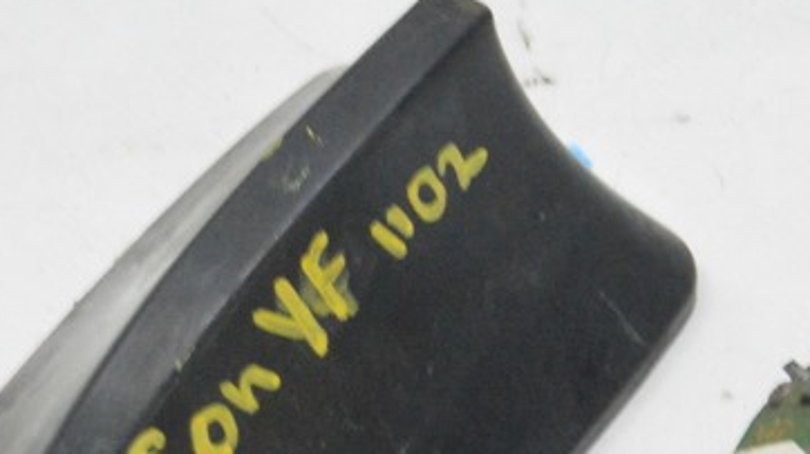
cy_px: 500
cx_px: 362
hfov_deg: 12.7
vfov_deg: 7.1
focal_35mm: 169
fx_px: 3627
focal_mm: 38
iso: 6400
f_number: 20
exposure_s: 1/15
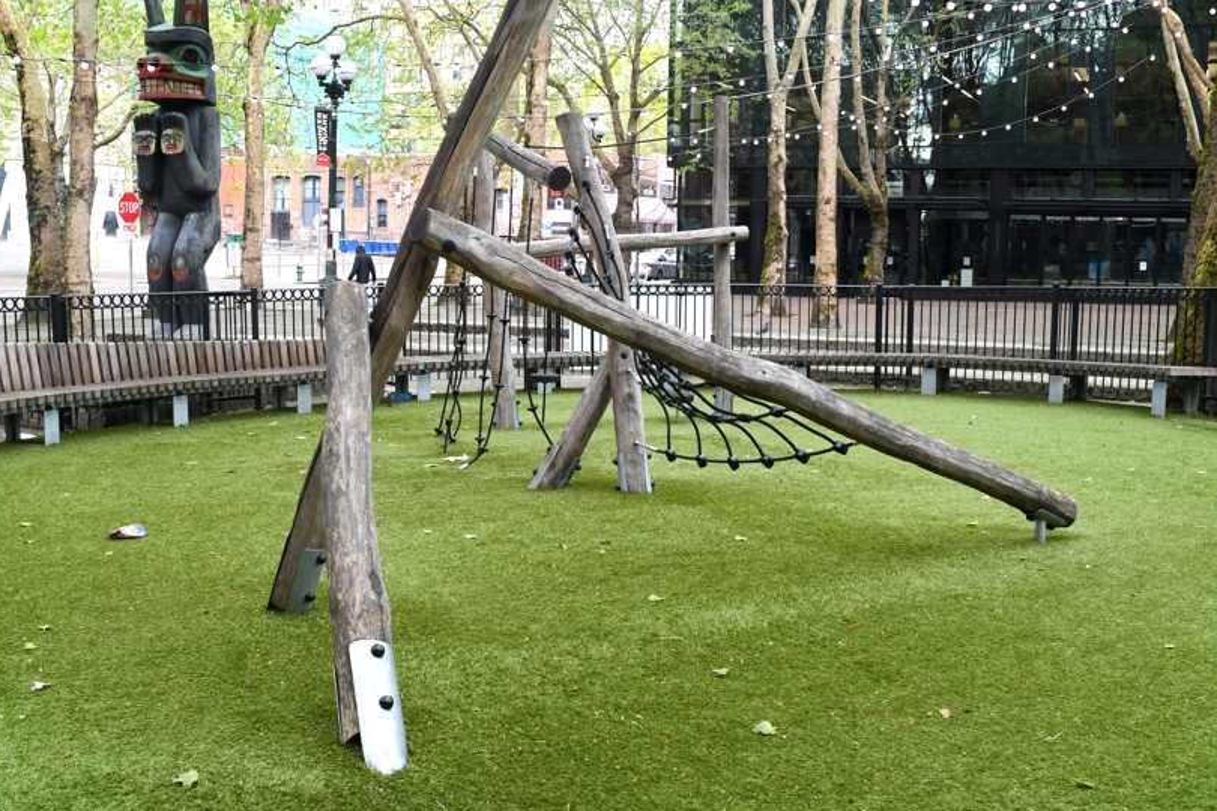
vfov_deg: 33.4
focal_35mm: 40
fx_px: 1352
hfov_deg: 48.5
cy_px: 377
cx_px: 608
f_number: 8
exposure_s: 1/80
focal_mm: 24
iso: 800
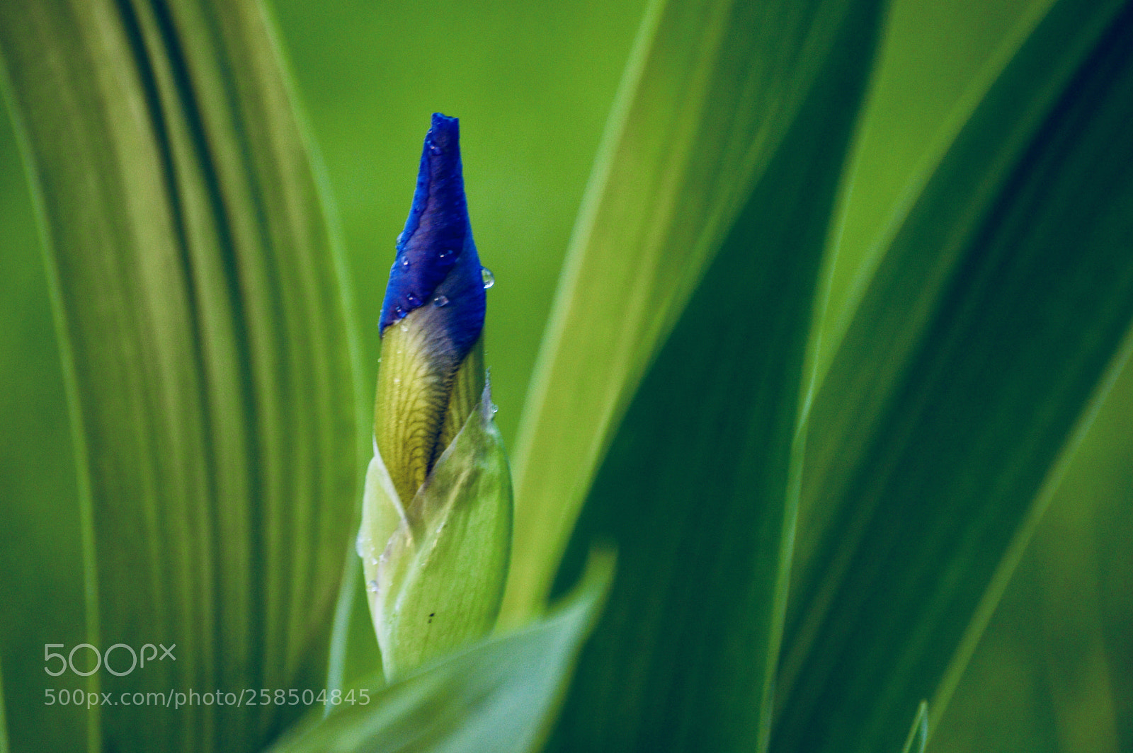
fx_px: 9434
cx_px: 566
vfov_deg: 4.6
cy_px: 376
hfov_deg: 6.9
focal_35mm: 300
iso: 400
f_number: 5.6
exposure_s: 1/50
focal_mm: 200
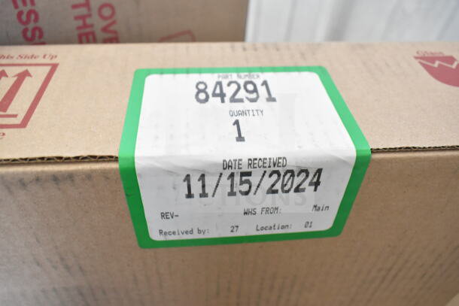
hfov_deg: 61.9
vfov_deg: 43.6
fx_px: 383
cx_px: 230
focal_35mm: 30
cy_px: 153
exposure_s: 1/100
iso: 1600
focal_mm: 20
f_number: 5
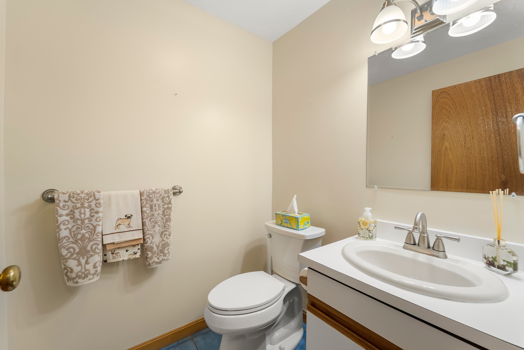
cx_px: 262
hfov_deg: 104.2
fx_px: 204
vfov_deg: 81.3
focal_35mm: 14
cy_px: 175
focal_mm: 14
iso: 160
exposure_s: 1/3
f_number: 8
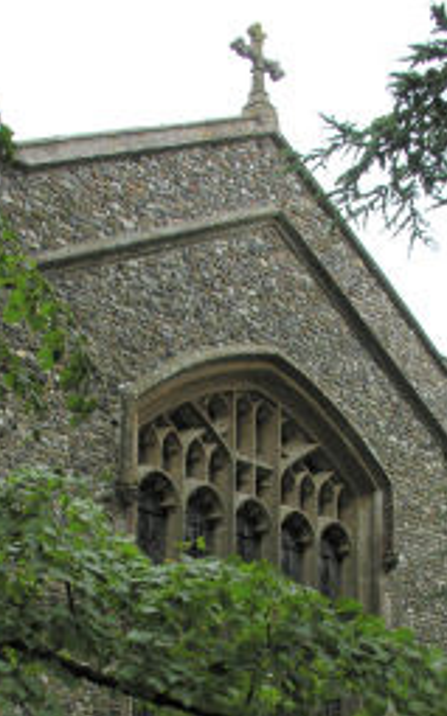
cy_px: 598
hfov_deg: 19.4
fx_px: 1308
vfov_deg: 29.8
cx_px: 173
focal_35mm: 67
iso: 50
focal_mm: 8.9
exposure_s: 1/68.1
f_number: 4
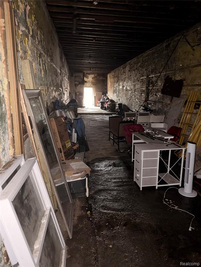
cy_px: 134
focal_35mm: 24
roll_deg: -1.7
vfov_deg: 71.6
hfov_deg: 56.8
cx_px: 100
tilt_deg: -12.5
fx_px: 186
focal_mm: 6.76
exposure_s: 1/4
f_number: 1.78
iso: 250
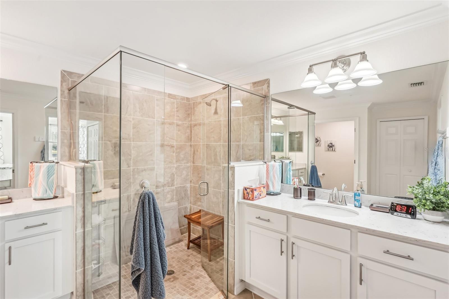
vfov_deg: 73.7
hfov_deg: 96.7
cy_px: 150
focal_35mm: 16
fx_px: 200
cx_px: 224
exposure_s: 1/20
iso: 400
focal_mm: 16
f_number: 8
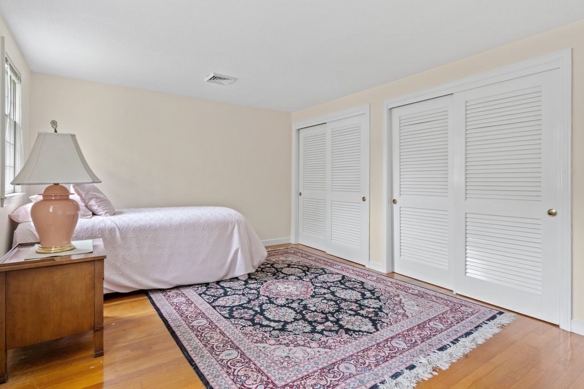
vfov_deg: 67.4
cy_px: 194
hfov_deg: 90.0
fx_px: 292
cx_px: 292
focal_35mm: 18
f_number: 8
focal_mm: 18
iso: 800
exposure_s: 1/10
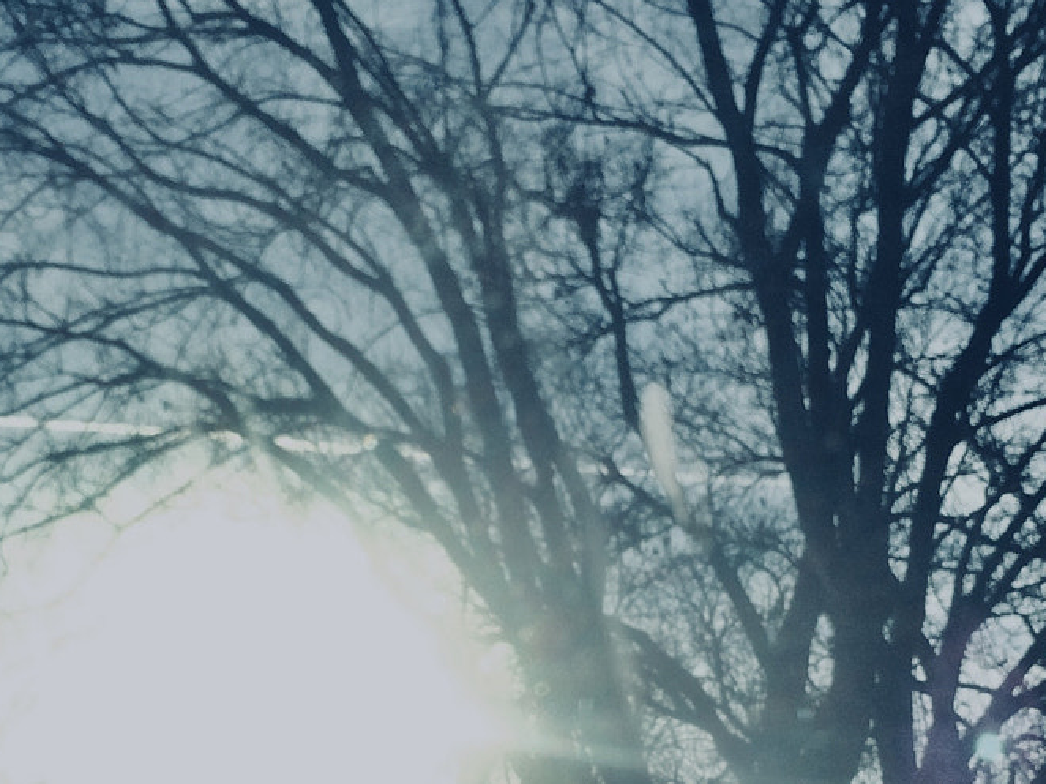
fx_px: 2115
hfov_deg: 27.8
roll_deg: +0.4
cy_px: 716
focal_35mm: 70
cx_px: 532
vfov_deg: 20.5
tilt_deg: +11.7
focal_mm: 4.15
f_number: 2.2
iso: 32
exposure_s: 1/2933
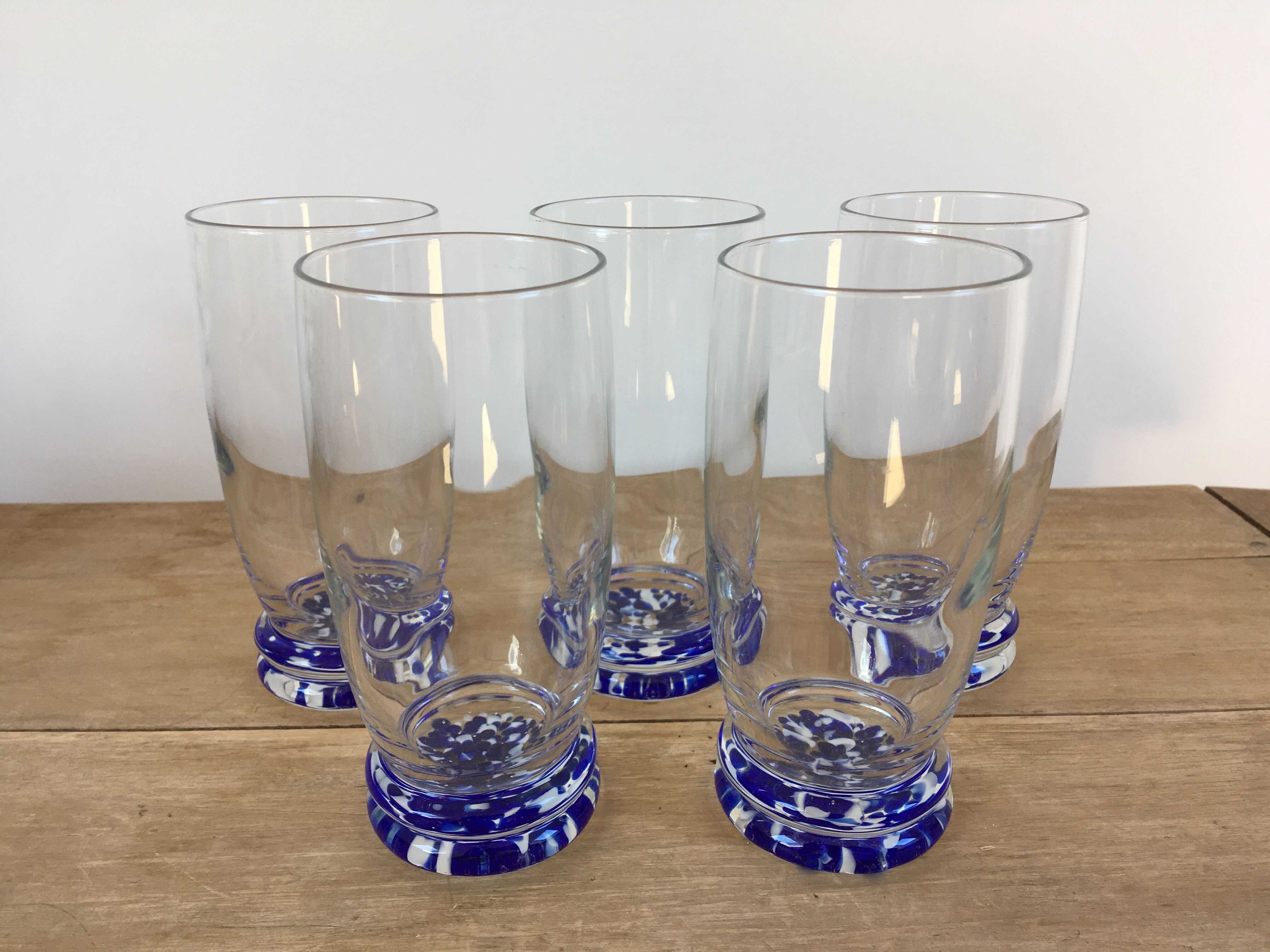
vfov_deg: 48.2
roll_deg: +0.3
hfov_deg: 61.7
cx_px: 635
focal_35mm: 29
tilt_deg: -19.0
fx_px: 1064
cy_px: 476
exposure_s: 1/50
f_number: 2.2
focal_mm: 4.15
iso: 25
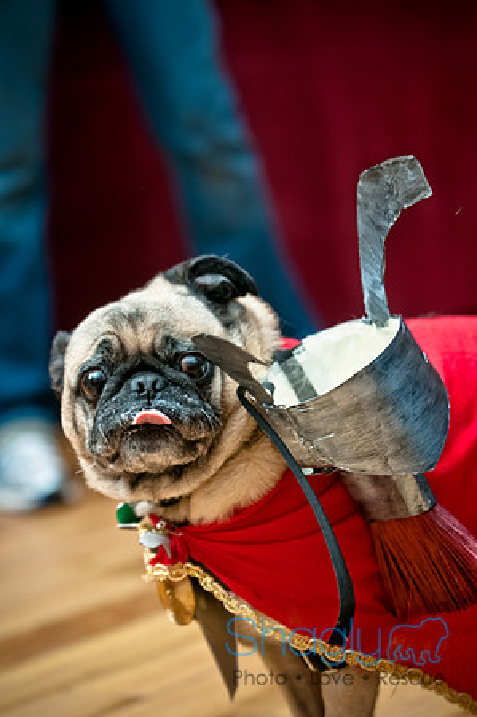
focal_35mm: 120
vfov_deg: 17.1
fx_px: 2390
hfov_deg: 11.4
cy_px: 358
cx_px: 238
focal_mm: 80
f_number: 2.8
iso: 200
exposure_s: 1/200
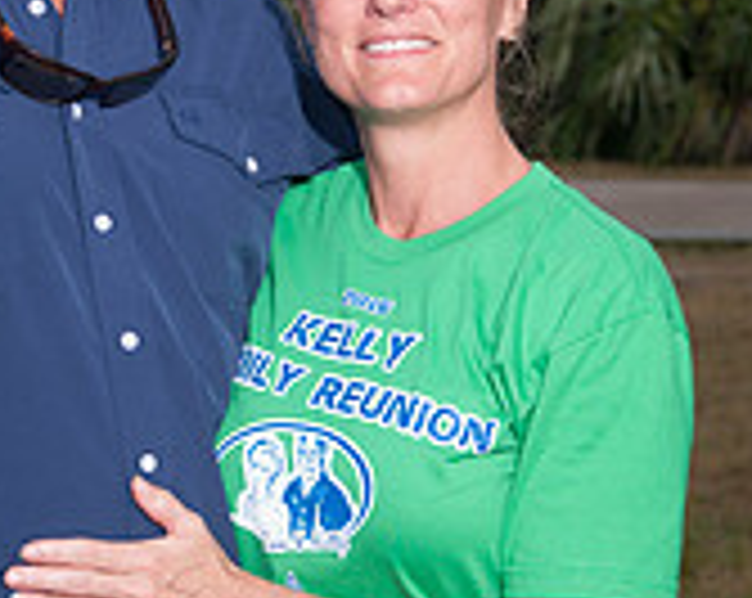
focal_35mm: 190
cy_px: 220
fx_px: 4221
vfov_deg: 8.1
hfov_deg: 10.2
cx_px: 173
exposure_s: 1/100
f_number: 5.6
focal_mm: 50
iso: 200
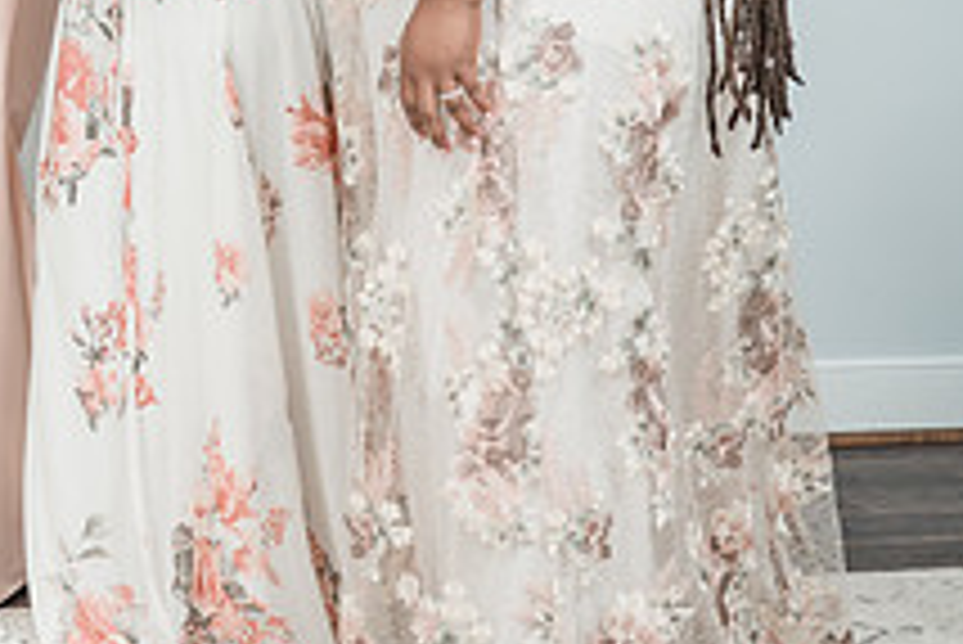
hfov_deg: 18.7
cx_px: -162
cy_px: 34
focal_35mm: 104
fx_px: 2784
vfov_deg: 13.0
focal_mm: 35
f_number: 5.6
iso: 1600
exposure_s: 1/200
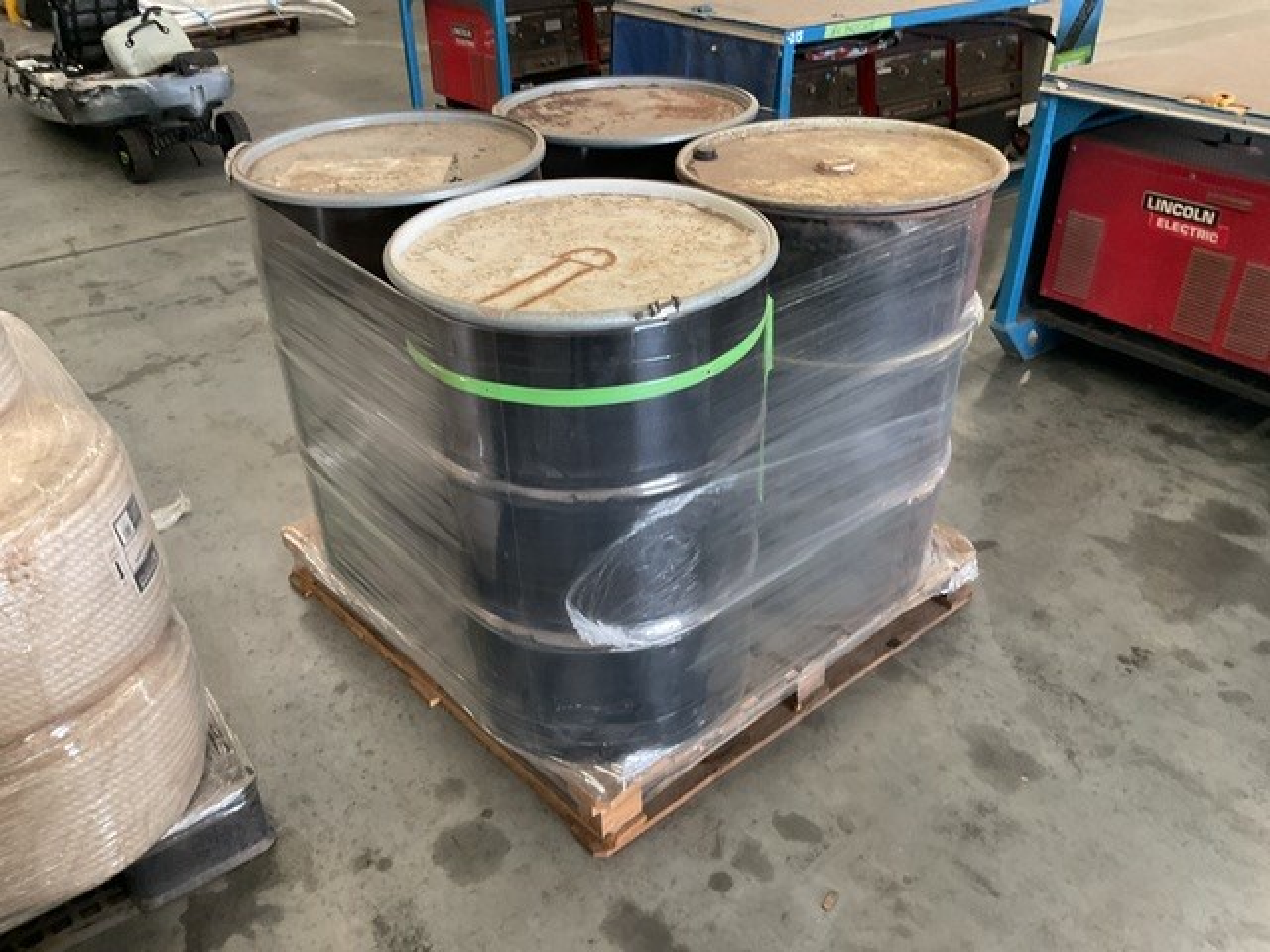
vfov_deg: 48.2
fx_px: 1064
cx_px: 635
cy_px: 476
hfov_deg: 61.7
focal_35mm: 29
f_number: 1.8
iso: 160
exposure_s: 1/60
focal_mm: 3
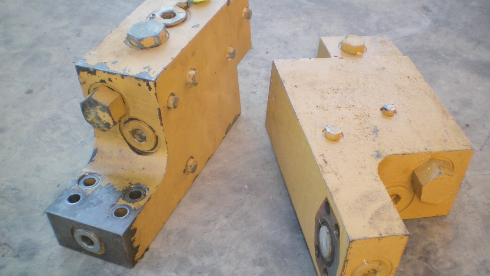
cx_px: 267
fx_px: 611
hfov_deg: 43.7
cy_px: 161
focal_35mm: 47
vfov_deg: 25.4
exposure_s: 1/80
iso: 64
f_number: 3.1
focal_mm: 6.3
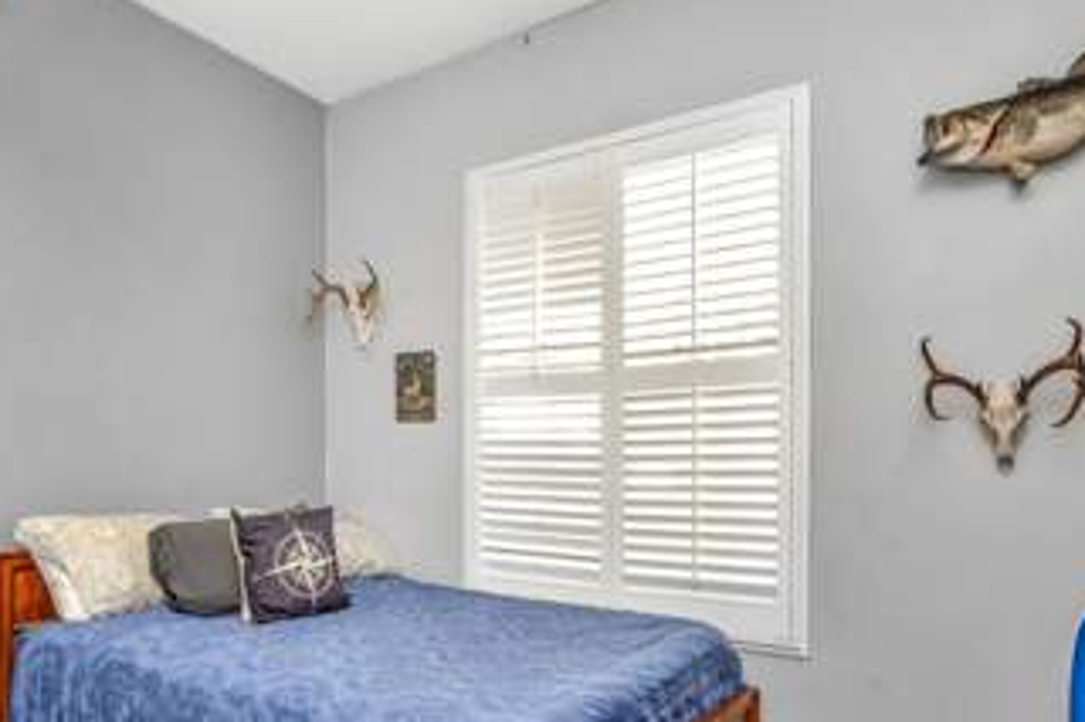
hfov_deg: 73.8
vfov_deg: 52.5
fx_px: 723
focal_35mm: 24
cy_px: 449
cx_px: 529
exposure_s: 1/60
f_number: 6.7
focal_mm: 16
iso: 800
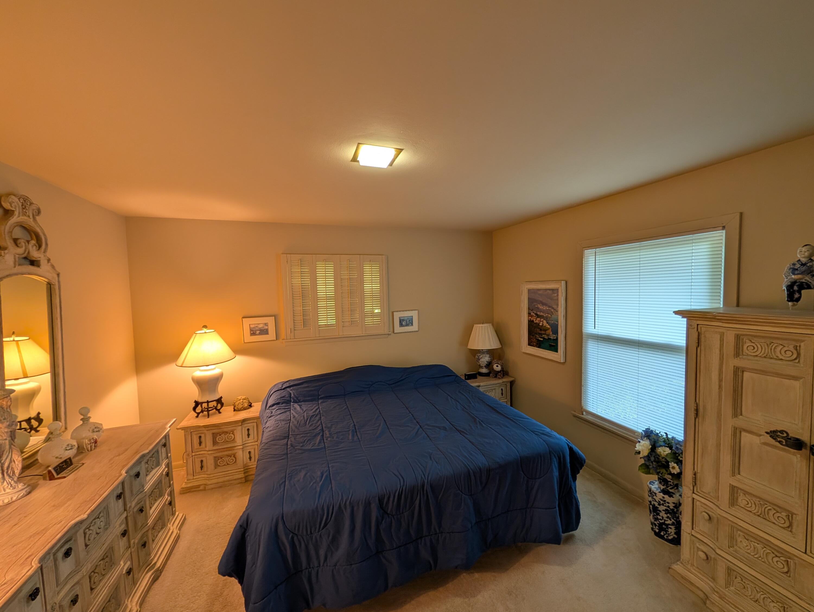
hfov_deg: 110.5
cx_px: 407
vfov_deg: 94.6
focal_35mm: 12
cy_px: 306
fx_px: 283
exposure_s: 1/60
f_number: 1.7
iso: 78
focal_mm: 2.02
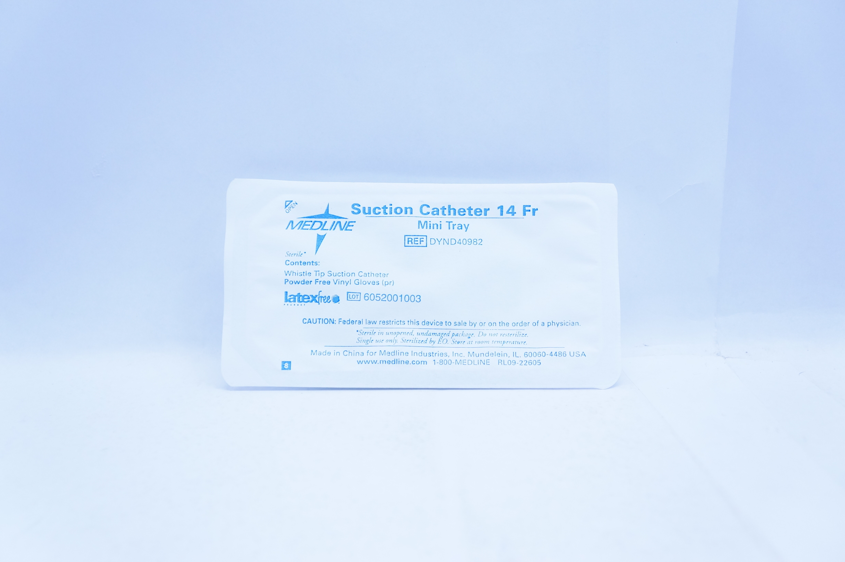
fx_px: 1125
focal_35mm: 48
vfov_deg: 28.0
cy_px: 281
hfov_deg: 41.2
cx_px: 422
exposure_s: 1/250
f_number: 4
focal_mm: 32
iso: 800
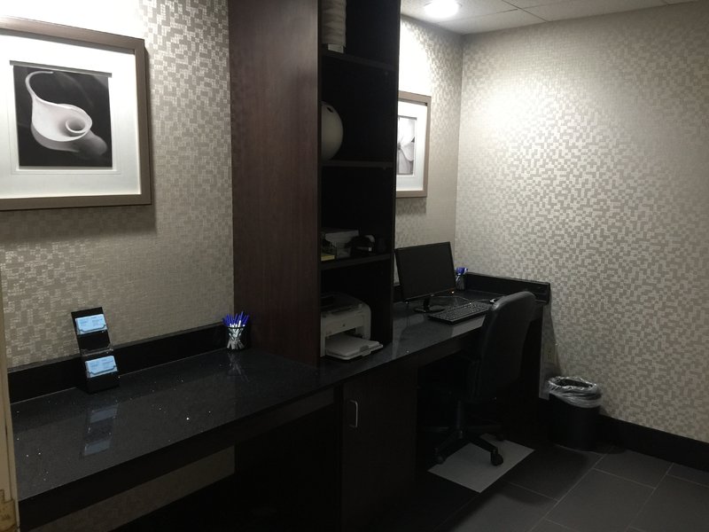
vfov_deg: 48.2
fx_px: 594
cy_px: 266
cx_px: 354
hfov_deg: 61.7
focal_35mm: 29
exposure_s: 1/10
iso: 125
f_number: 2.2
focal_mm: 4.15
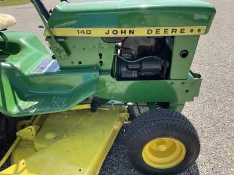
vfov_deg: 48.2
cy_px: 88
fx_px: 196
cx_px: 117
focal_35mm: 29
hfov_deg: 61.7
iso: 25
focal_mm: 3
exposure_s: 1/657
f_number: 1.8
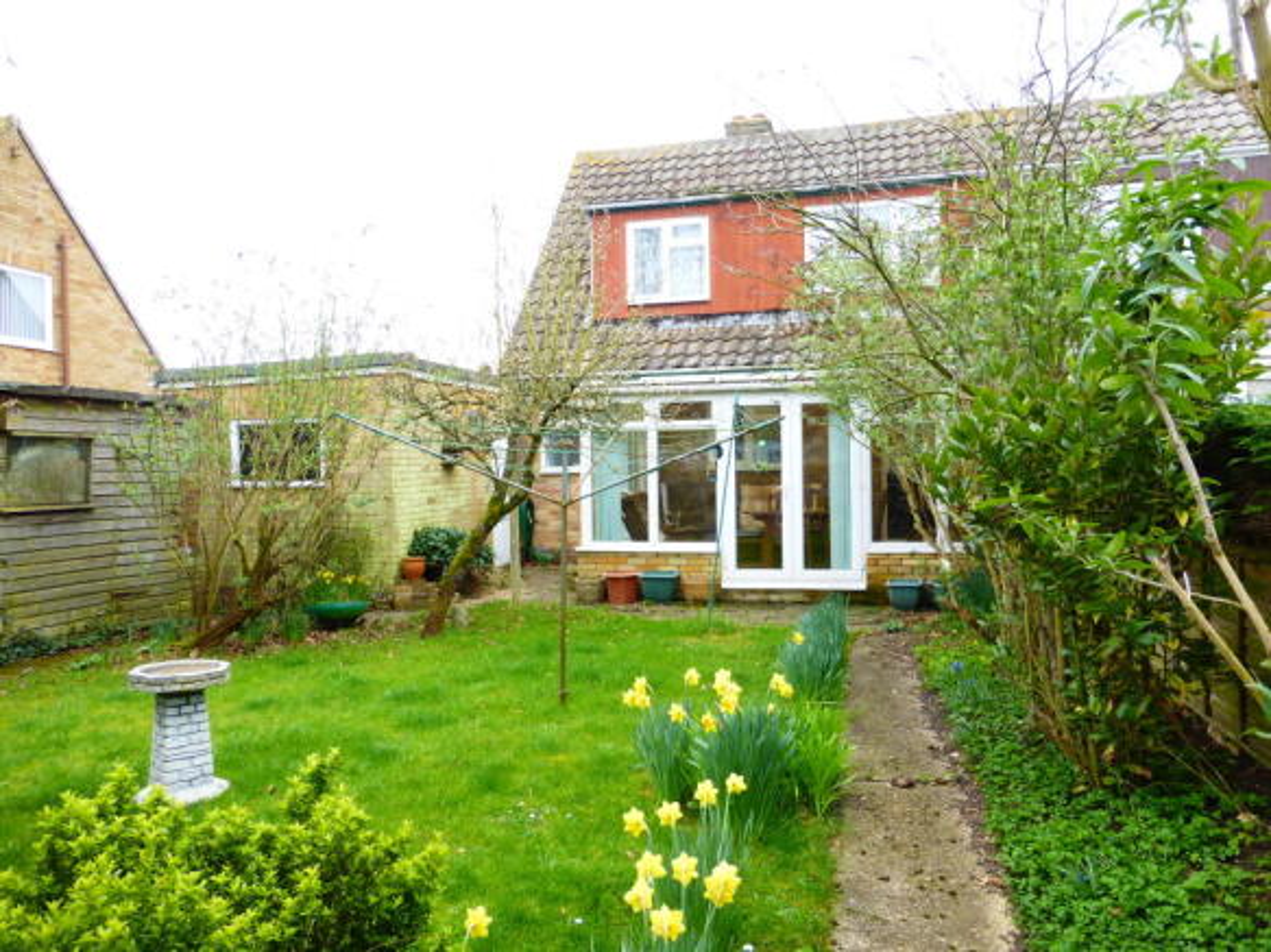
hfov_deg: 71.6
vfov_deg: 56.8
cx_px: 636
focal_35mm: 24
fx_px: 881
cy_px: 476
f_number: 3.3
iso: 100
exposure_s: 1/100
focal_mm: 4.3
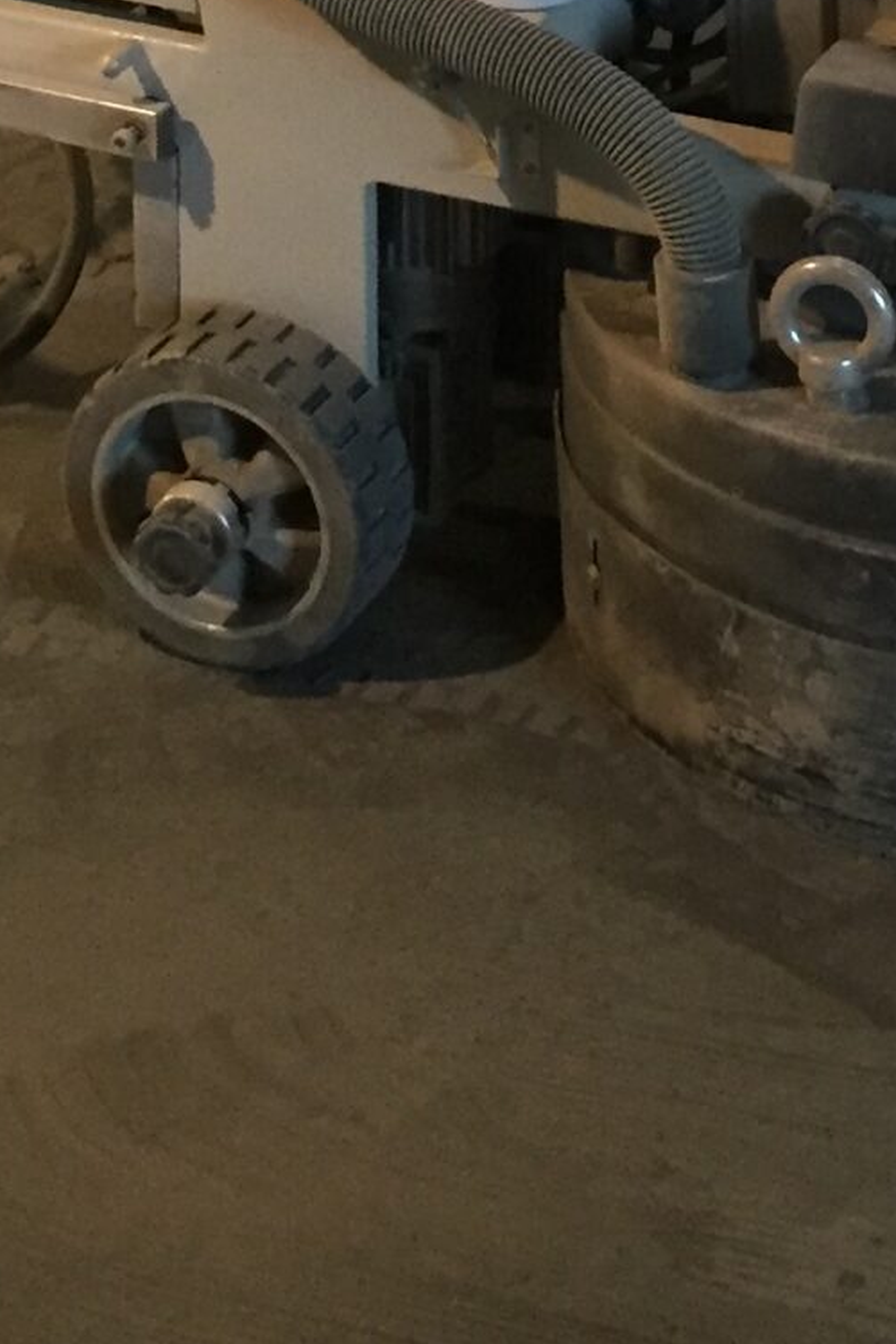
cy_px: -314
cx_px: 615
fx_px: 3845
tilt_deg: -15.5
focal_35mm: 103
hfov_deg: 13.3
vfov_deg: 18.7
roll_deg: +2.7
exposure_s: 1/20
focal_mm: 4.15
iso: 250
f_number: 2.2
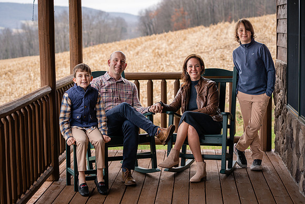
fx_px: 801
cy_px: 107
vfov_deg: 14.5
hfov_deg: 21.5
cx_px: 142
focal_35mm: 95
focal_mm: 85
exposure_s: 1/250
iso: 320
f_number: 4
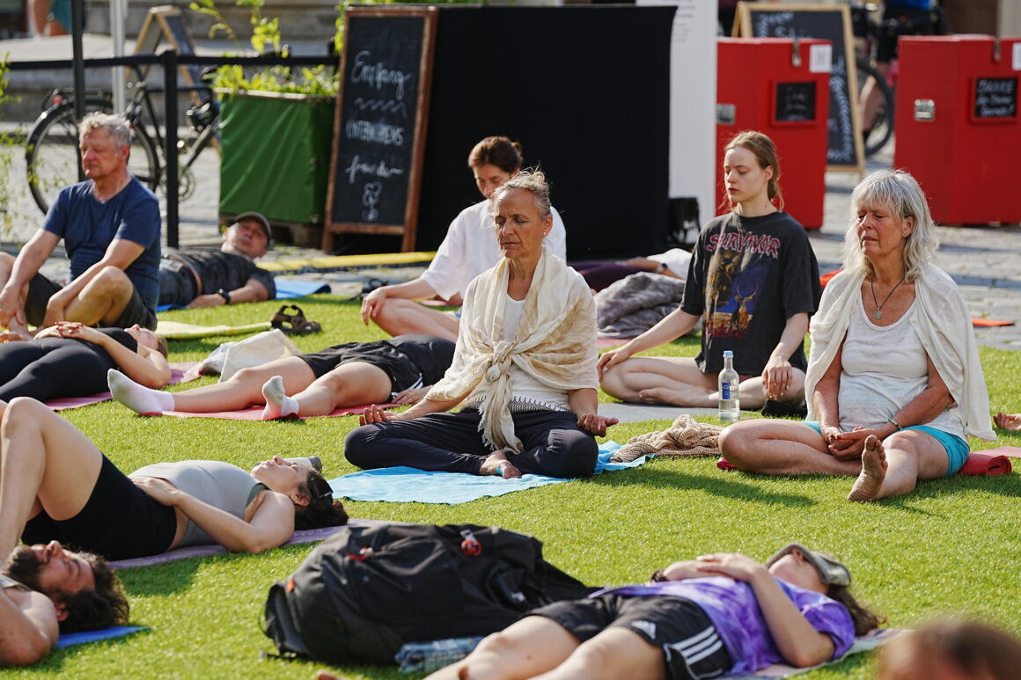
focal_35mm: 200
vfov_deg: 6.9
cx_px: 510
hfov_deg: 10.3
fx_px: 5671
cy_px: 340
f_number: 5
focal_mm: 200
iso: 100
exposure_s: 1/800
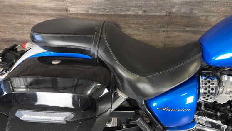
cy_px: 72
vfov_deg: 38.9
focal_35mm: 30
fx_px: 185
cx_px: 117
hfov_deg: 64.3
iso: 64
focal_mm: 6.76
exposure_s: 1/15
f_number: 1.78
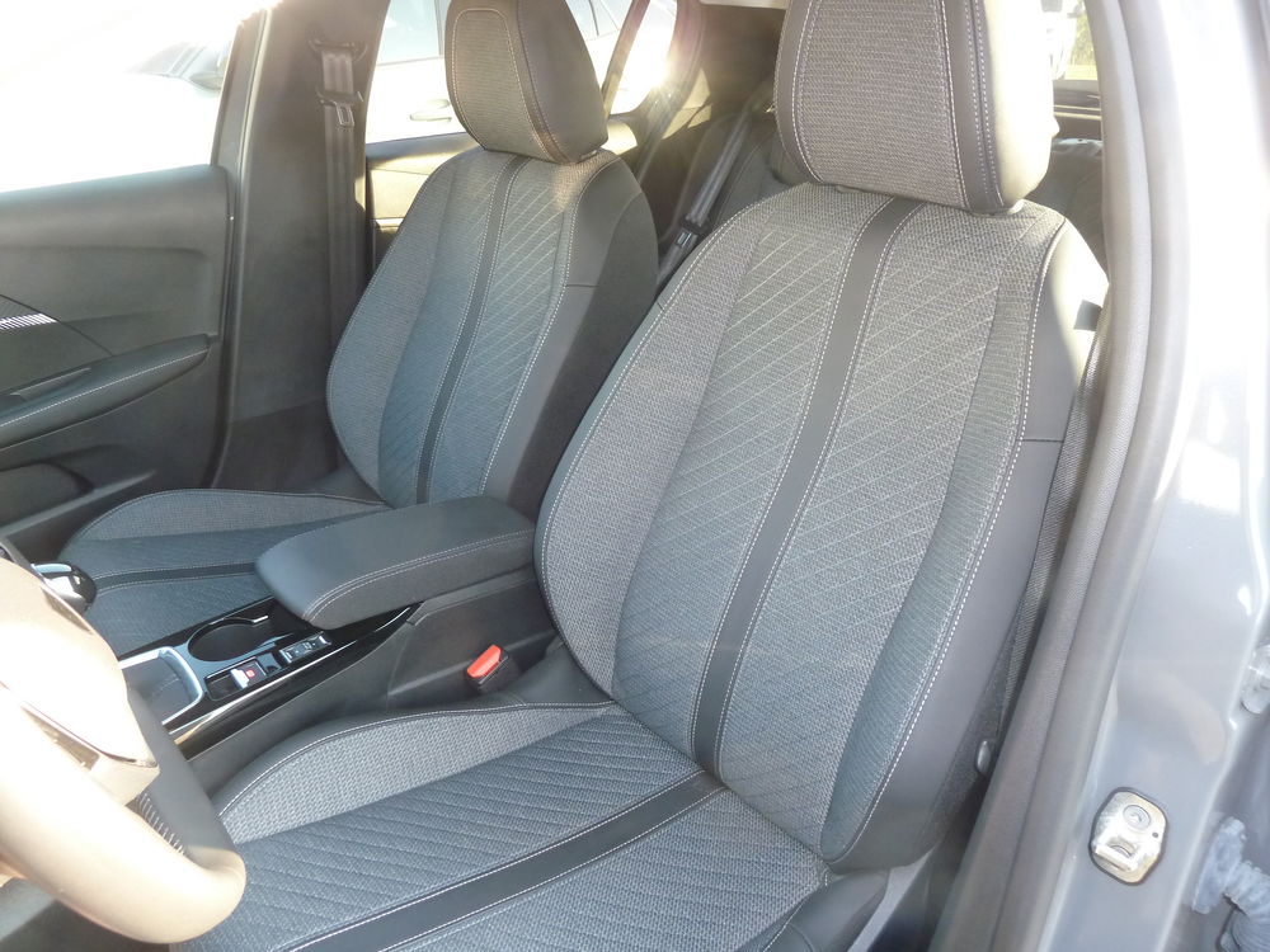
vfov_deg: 54.9
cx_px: 635
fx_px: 917
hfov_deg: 69.4
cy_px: 476
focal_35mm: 25
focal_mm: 4.1
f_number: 3.3
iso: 200
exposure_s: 1/30
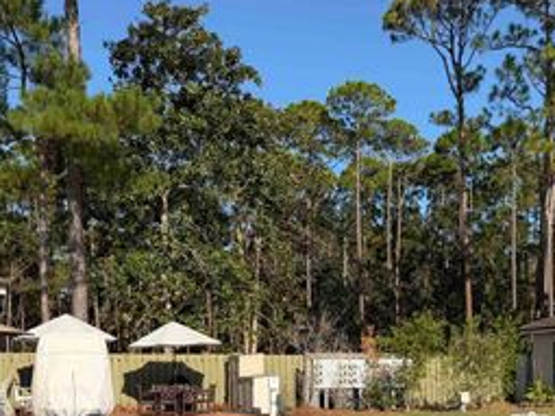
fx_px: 753
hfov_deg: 40.4
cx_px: 313
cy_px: 387
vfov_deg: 29.4
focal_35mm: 47
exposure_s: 1/5319
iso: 80
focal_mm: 6.76
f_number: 1.78
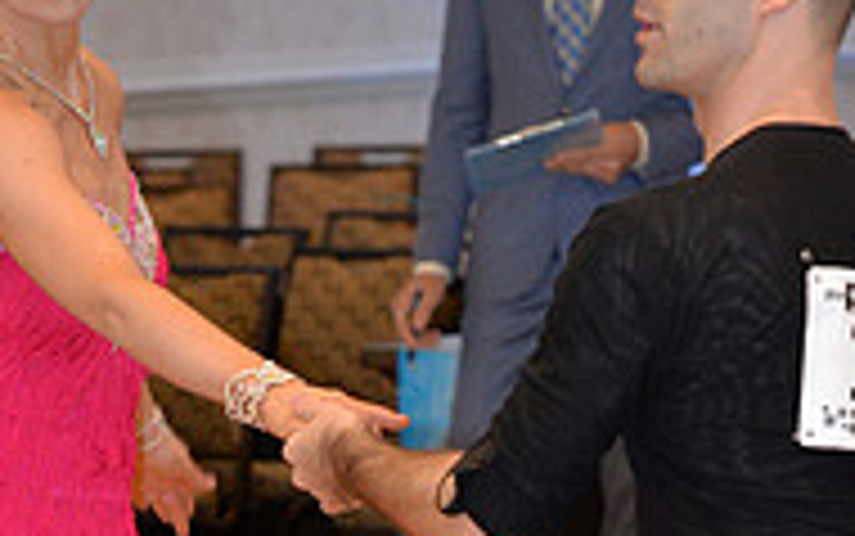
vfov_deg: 3.4
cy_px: 784
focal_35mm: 388
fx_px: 9046
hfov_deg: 5.4
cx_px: 313
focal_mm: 125
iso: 2500
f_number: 5.6
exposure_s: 1/250
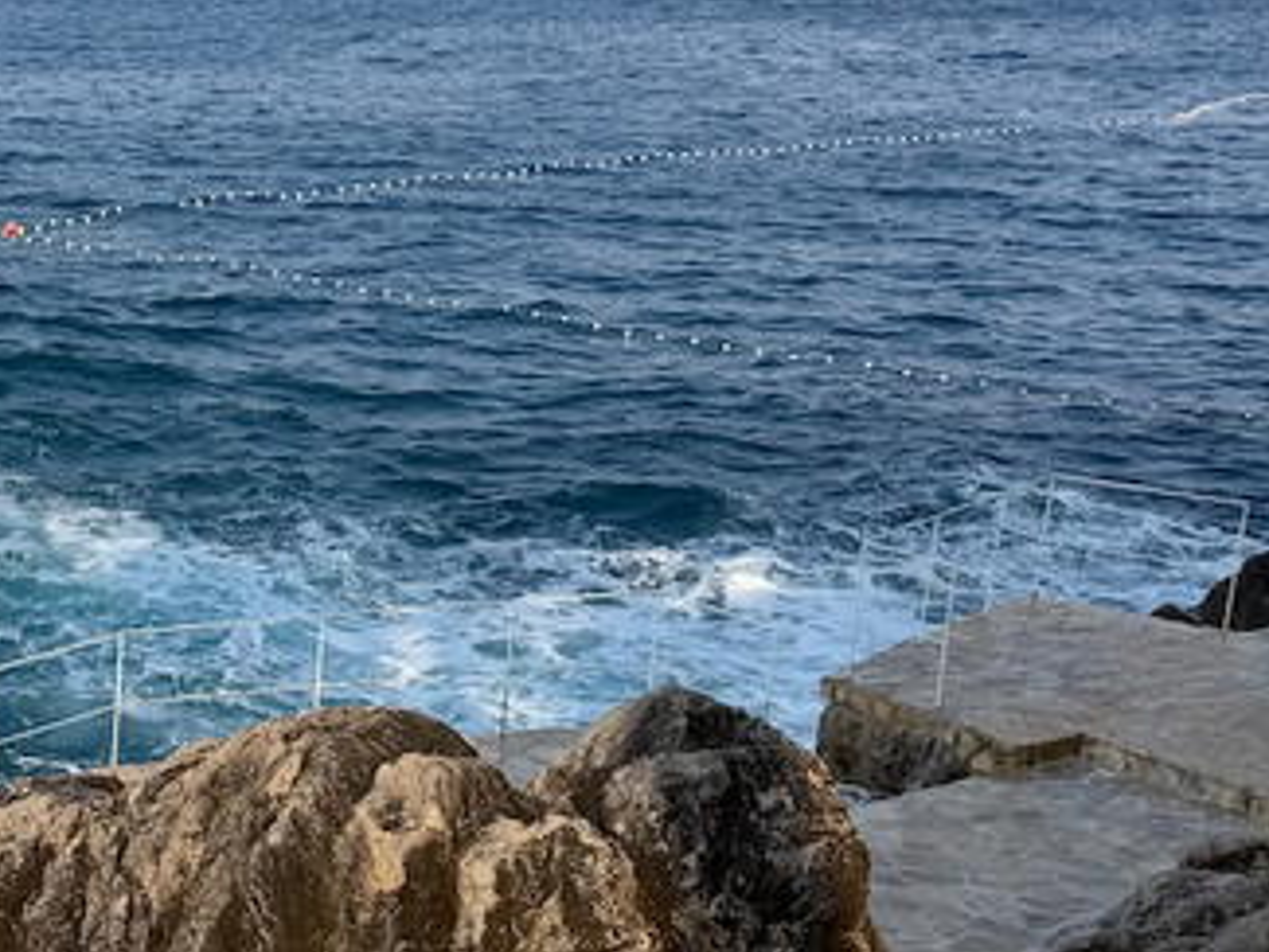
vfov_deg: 23.7
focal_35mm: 62
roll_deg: +1.2
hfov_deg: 27.3
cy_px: 531
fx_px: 2274
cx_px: -269
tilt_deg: -14.4
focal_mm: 6.76
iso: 80
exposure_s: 1/3953
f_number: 1.78
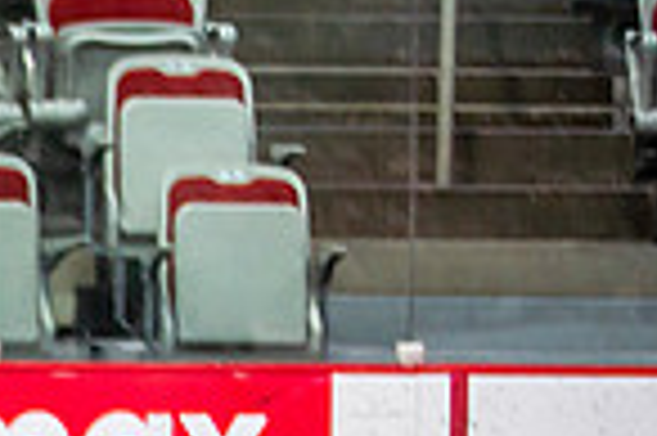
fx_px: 10919
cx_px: -946
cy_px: 853
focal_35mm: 599
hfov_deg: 3.4
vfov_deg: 2.3
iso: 400
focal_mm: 115
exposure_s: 1/640
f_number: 2.8
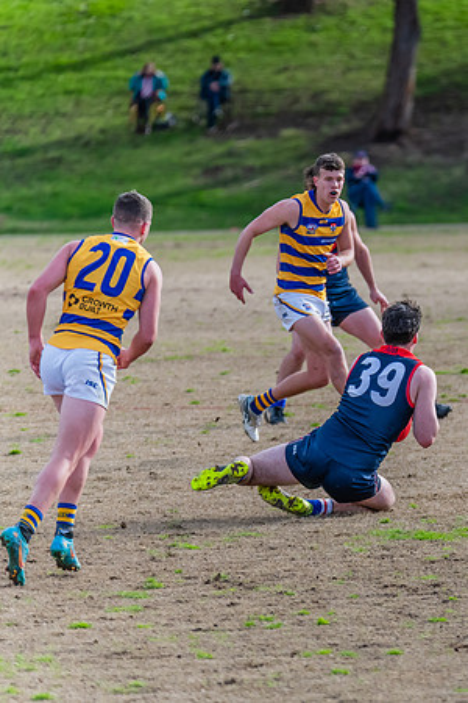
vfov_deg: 3.9
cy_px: 353
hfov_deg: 2.6
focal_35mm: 532
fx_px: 10371
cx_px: 527
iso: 1000
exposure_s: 1/1600
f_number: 6
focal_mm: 350
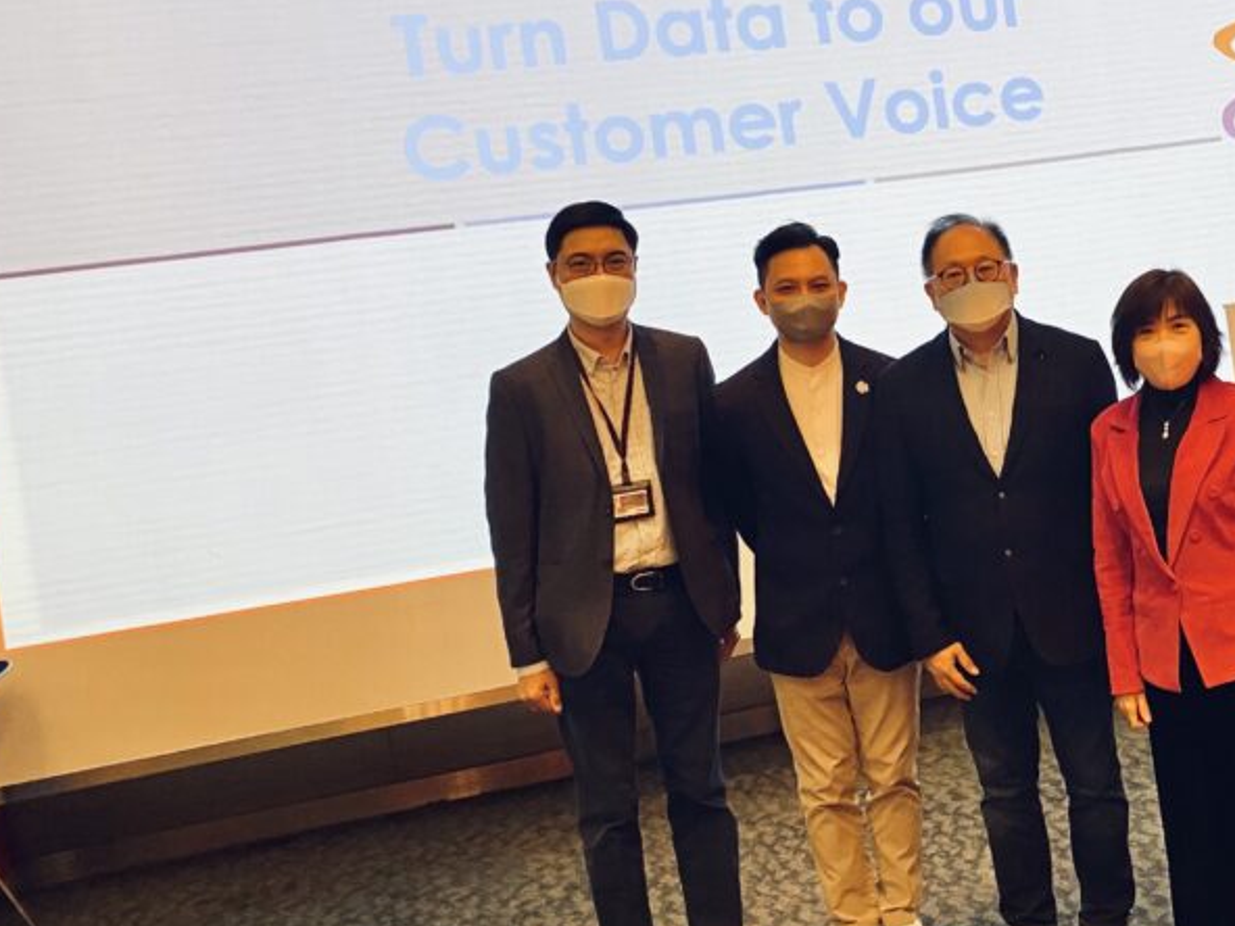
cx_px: 1008
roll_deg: +6.8
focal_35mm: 45
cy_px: 315
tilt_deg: -3.6
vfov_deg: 31.9
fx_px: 1605
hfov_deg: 40.2
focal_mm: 4.25
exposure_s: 1/50
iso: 160
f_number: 1.8
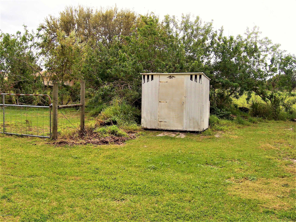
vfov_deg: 39.7
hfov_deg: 51.4
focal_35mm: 36
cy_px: 111
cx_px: 148
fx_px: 308
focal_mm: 6
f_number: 4.8
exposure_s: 1/350
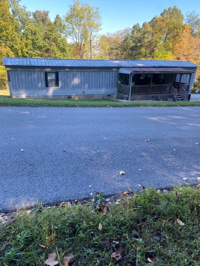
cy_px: 133
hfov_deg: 53.0
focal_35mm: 26
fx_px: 200
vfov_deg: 67.3
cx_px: 100
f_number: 1.8
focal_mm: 4.25
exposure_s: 1/230
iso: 32
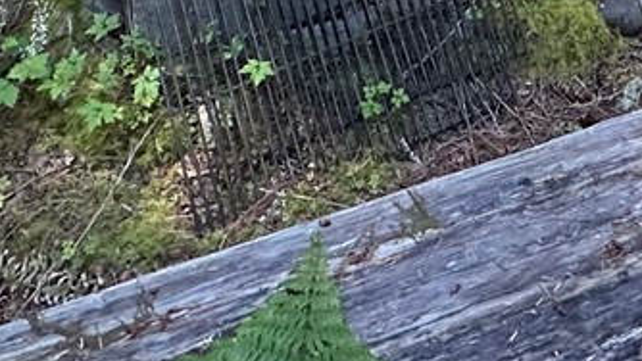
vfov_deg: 12.3
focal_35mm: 73
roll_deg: -3.7
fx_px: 1243
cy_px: -557
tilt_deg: -16.4
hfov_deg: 28.1
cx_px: 552
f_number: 2.2
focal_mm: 2.22
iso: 200
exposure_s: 1/99
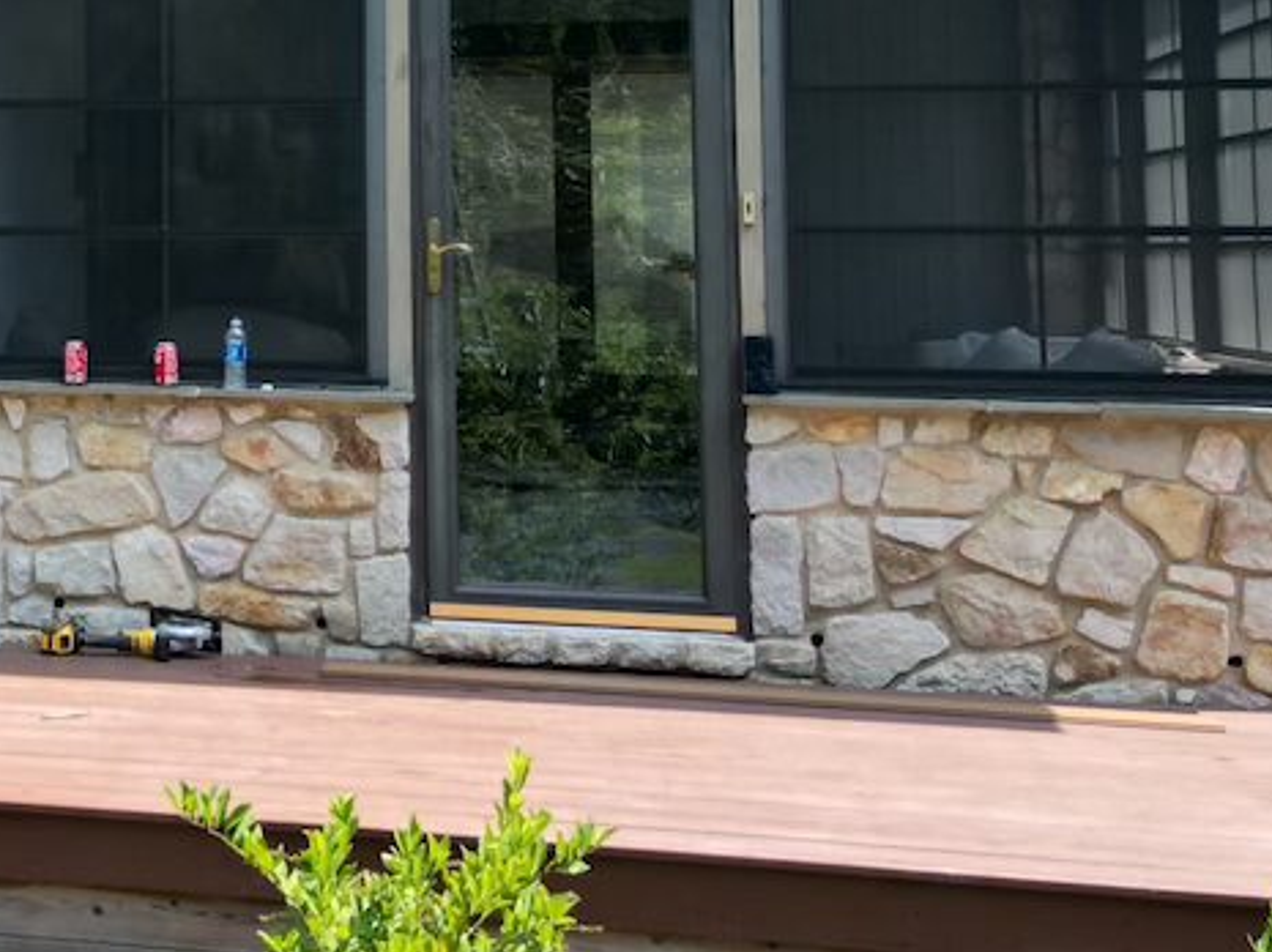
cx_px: 0
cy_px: 85
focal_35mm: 62
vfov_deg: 23.0
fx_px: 2276
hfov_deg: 29.2
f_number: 1.7
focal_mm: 6.72
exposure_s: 1/1500
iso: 110
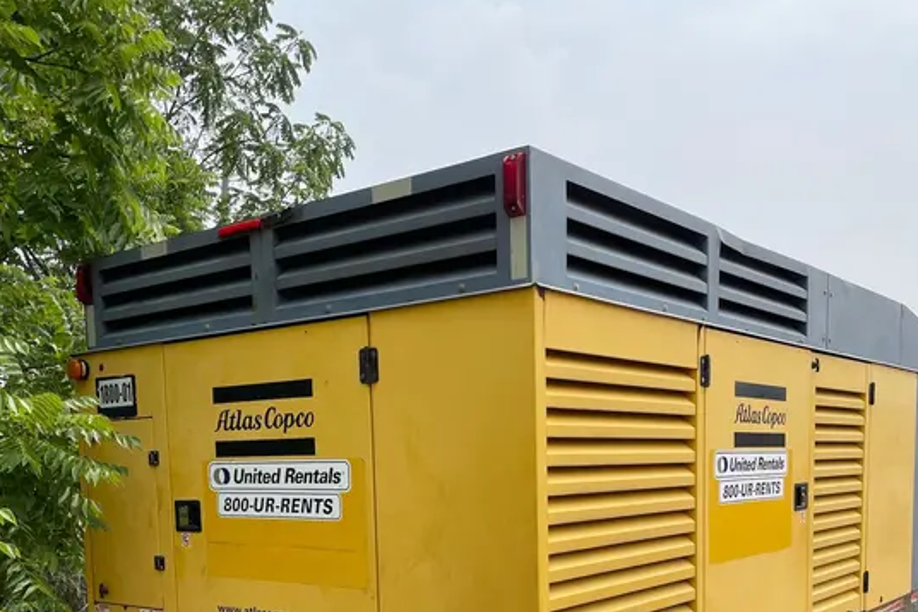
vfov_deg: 33.9
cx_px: 468
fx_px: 943
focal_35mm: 37
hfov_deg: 51.9
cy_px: 556
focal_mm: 4.2
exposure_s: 1/3040
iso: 50
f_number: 1.6
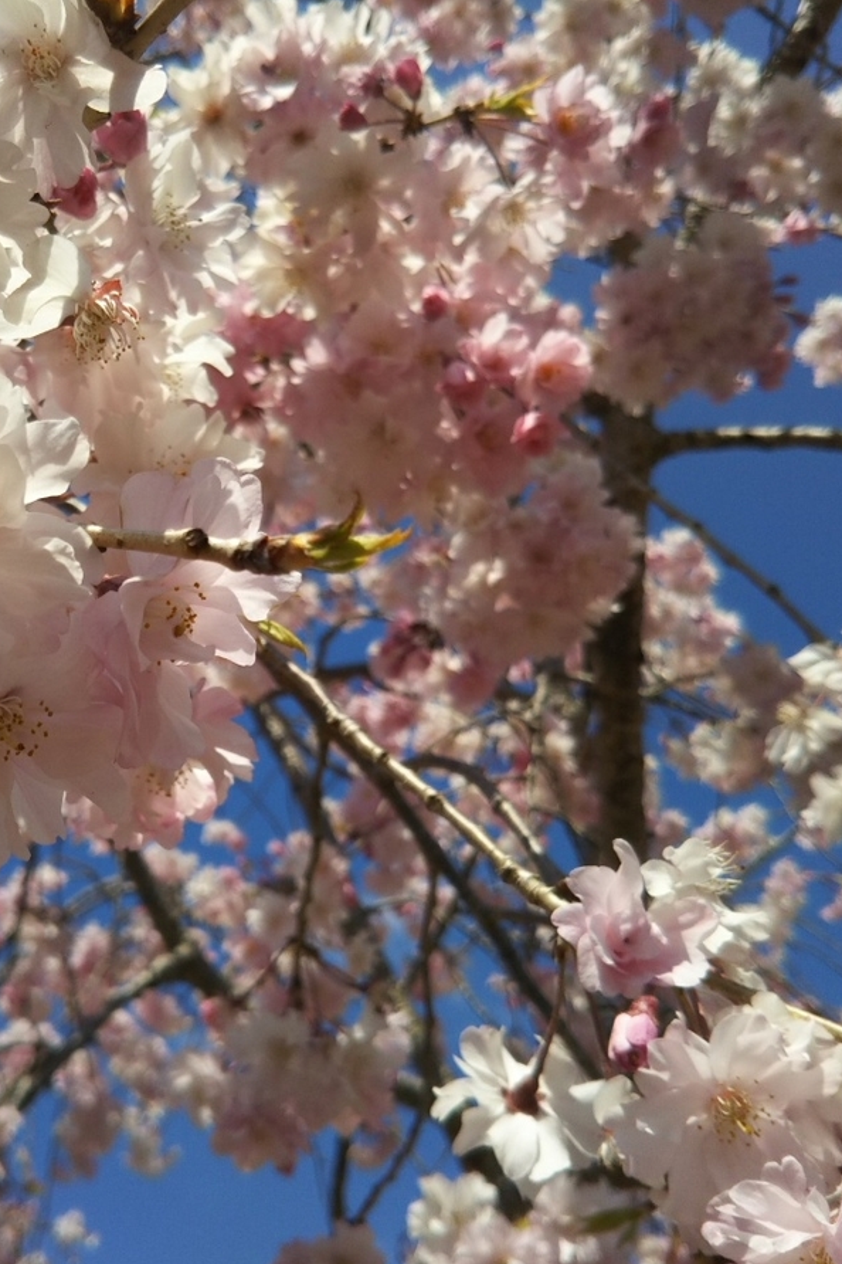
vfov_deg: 46.4
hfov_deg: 31.5
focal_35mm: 42
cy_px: 636
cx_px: 240
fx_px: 1473
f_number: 2.2
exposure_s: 1/1686
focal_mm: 4
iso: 25
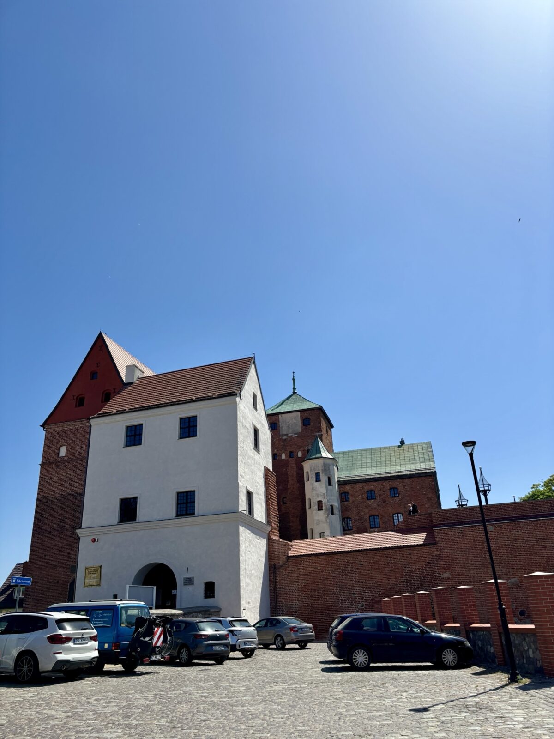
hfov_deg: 53.1
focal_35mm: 26
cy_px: 370
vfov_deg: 67.3
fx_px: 555
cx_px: 277
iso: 50
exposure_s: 1/4630
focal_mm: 5.96
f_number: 1.6
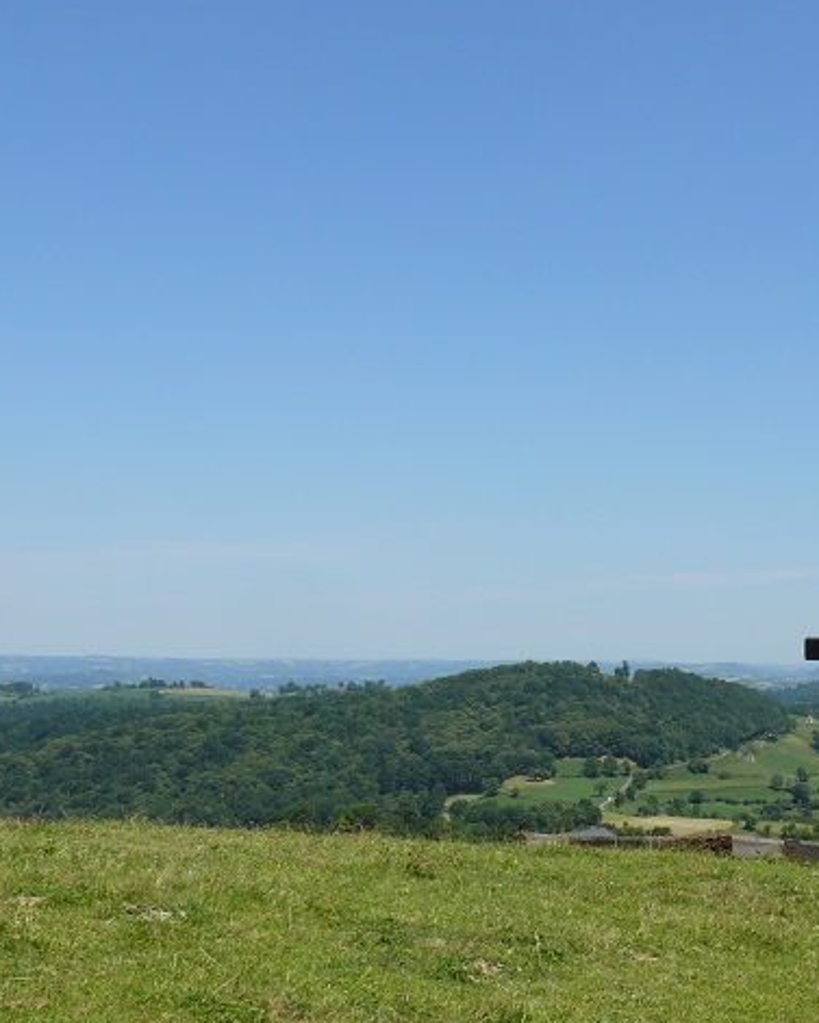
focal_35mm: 53
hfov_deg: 27.6
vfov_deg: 35.4
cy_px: 526
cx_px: 736
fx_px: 1605
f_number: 6.3
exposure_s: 1/500
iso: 100
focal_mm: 7.4
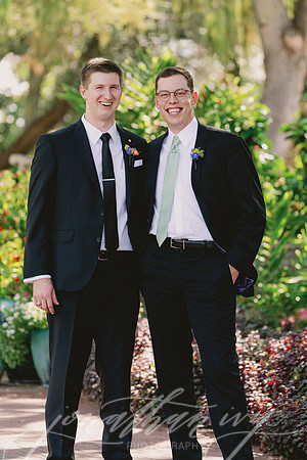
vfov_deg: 10.9
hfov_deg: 7.3
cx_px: 154
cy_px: 230
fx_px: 2417
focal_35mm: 189
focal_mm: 189
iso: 400
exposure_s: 1/400
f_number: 4.5
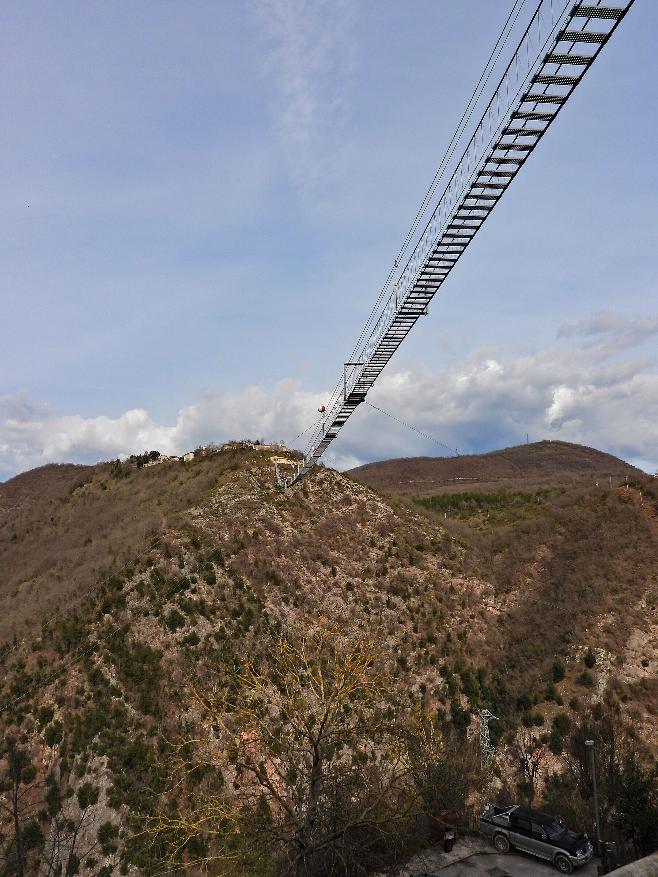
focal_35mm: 24
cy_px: 438
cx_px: 329
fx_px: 608
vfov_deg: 71.6
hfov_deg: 56.8
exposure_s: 1/1600
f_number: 3.5
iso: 100
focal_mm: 4.3
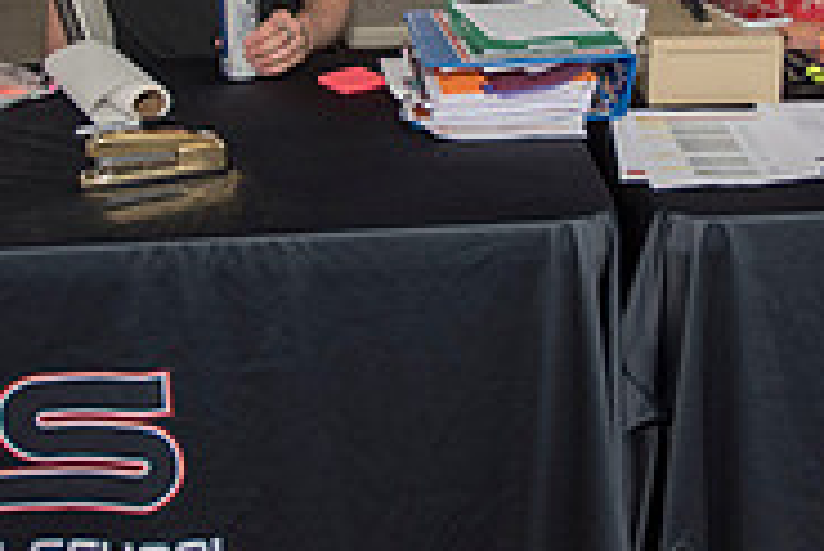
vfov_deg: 21.0
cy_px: 20
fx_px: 1443
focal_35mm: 63
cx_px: 506
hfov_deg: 31.7
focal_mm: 20
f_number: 2.8
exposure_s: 1/320
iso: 250
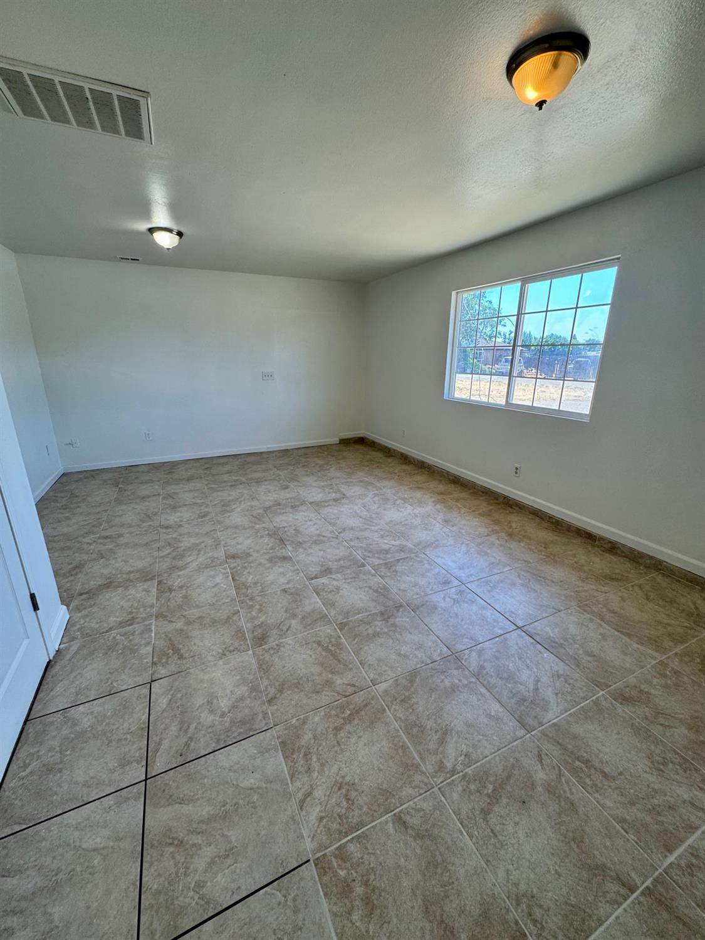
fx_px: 380
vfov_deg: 102.1
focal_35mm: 14
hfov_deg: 85.7
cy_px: 470
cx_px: 352
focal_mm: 2.22
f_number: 2.2
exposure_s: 1/120
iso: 80
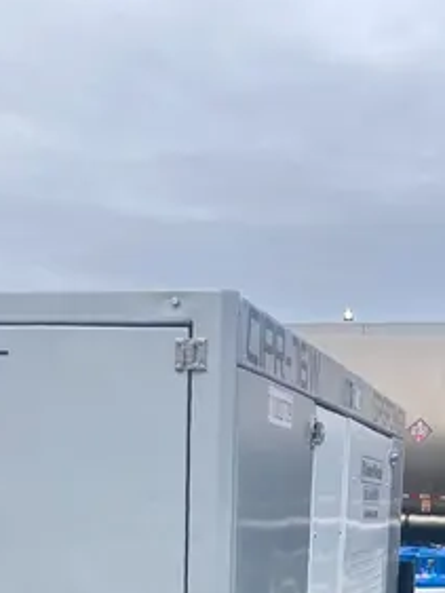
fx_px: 1250
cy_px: 748
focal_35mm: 73
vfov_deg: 23.8
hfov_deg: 20.2
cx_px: 249
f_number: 1.8
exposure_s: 1/552
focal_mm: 3.99
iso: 20
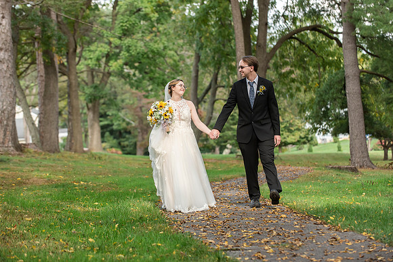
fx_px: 1201
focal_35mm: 110
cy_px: 131
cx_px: 196
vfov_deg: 12.5
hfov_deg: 18.6
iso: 400
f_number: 4
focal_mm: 110
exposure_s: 1/1000
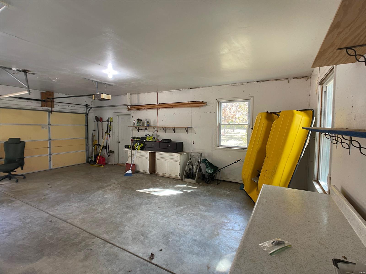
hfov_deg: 67.3
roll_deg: -1.7
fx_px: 275
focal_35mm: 26
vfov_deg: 53.1
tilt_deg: -4.2
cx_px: 183
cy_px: 137
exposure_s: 1/60
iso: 80
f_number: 1.6
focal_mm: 5.1
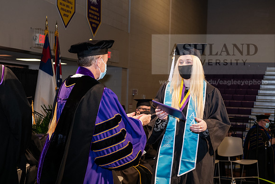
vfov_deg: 21.9
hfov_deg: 32.4
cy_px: 92
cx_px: 138
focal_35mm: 62
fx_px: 474
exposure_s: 1/200
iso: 1600
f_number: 6.3
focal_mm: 62
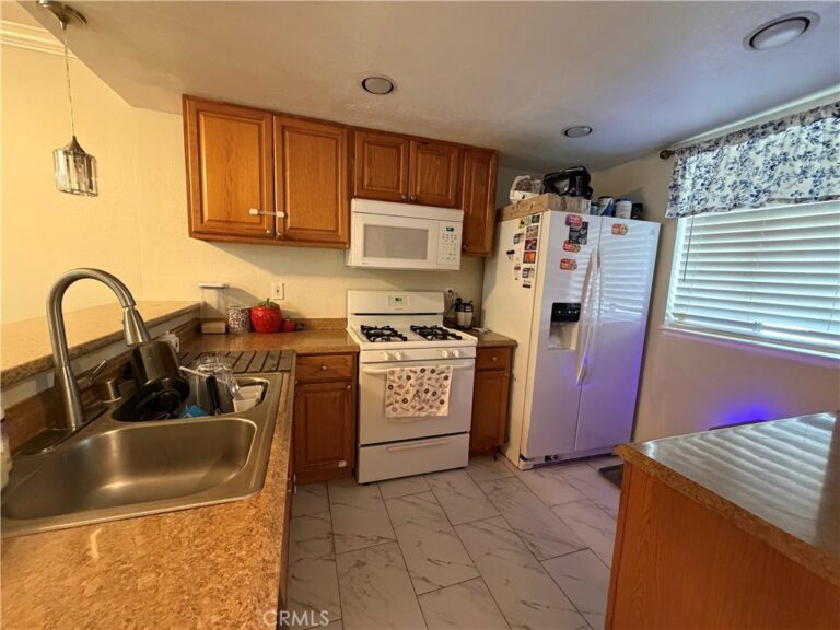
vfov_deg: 85.7
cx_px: 420
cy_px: 315
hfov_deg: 102.1
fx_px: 340
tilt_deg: -7.6
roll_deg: -2.1
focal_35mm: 14
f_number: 2.2
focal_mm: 2.22
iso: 800
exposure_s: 1/60
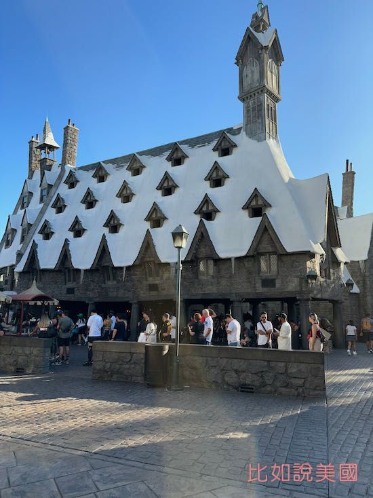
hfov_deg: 56.8
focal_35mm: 24
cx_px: 186
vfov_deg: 71.6
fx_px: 345
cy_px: 249
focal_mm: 6.86
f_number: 1.78
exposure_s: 1/1988
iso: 80
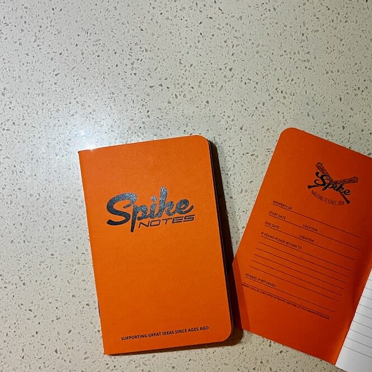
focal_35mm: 44
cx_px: 277
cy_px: 244
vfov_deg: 38.0
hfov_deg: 37.4
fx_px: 535
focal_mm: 5.1
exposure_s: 1/50
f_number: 1.6
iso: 125
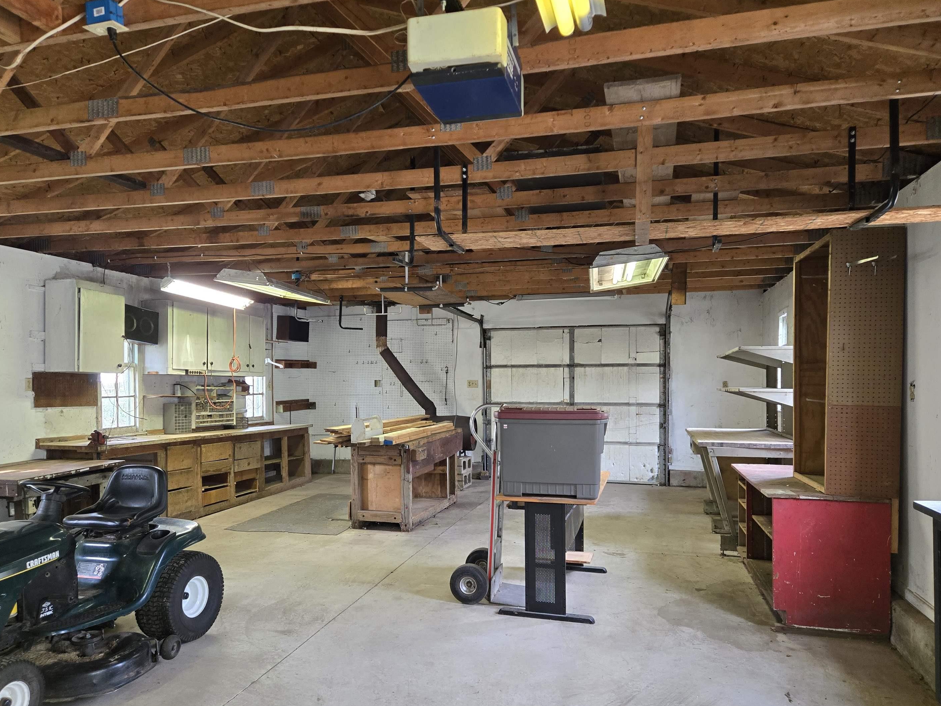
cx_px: 461
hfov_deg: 69.4
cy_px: 380
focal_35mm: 25
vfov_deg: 54.8
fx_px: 680
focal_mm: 5.4
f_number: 1.8
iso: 400
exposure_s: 1/120
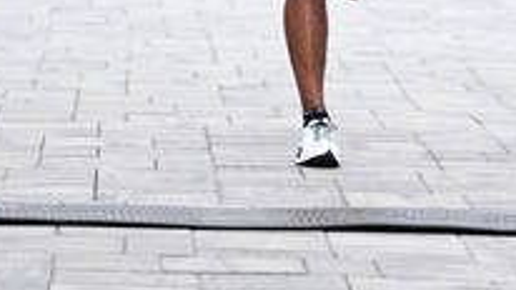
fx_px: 4393
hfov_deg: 6.7
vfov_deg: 3.8
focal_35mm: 321
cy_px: -242
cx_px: 344
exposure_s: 1/1250
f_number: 2.8
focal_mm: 115
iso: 1250
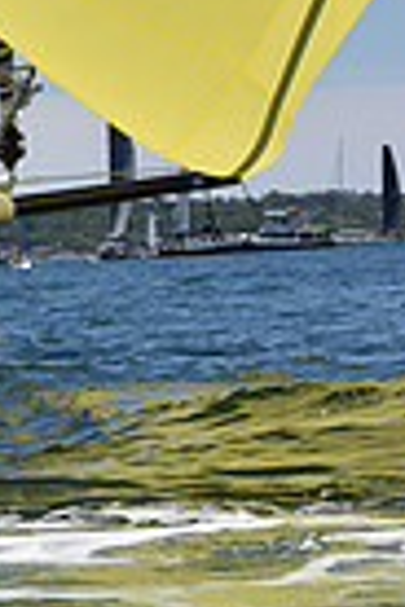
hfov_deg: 4.5
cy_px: 81
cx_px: -858
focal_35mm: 295
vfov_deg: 7.0
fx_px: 4978
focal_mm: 70
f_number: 10
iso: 250
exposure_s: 1/800
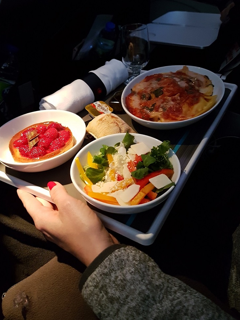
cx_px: 128
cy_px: 131
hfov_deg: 44.1
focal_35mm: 32
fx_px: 296
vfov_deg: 56.5
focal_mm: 4.2
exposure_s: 1/50
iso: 400
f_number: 1.7
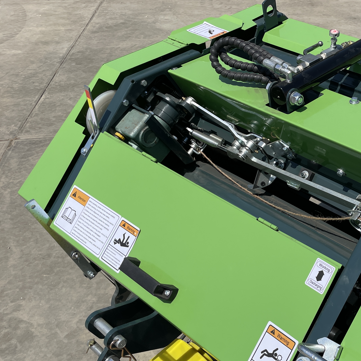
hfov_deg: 36.8
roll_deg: -1.4
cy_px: 207
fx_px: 507
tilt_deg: -35.6
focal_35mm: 43
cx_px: 321
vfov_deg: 39.1
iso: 32
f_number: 1.6
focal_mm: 4.2
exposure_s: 1/5051
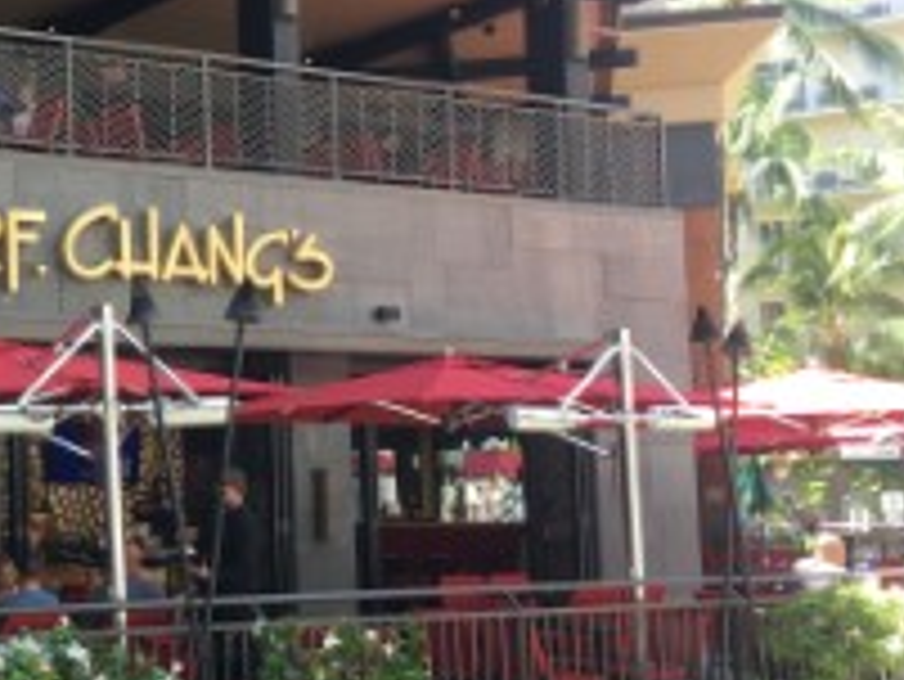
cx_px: -13
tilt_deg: +4.4
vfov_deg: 22.6
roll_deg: -0.1
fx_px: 1698
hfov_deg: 27.9
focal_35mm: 65
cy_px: 378
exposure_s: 1/120
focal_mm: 4.15
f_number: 2.2
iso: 25
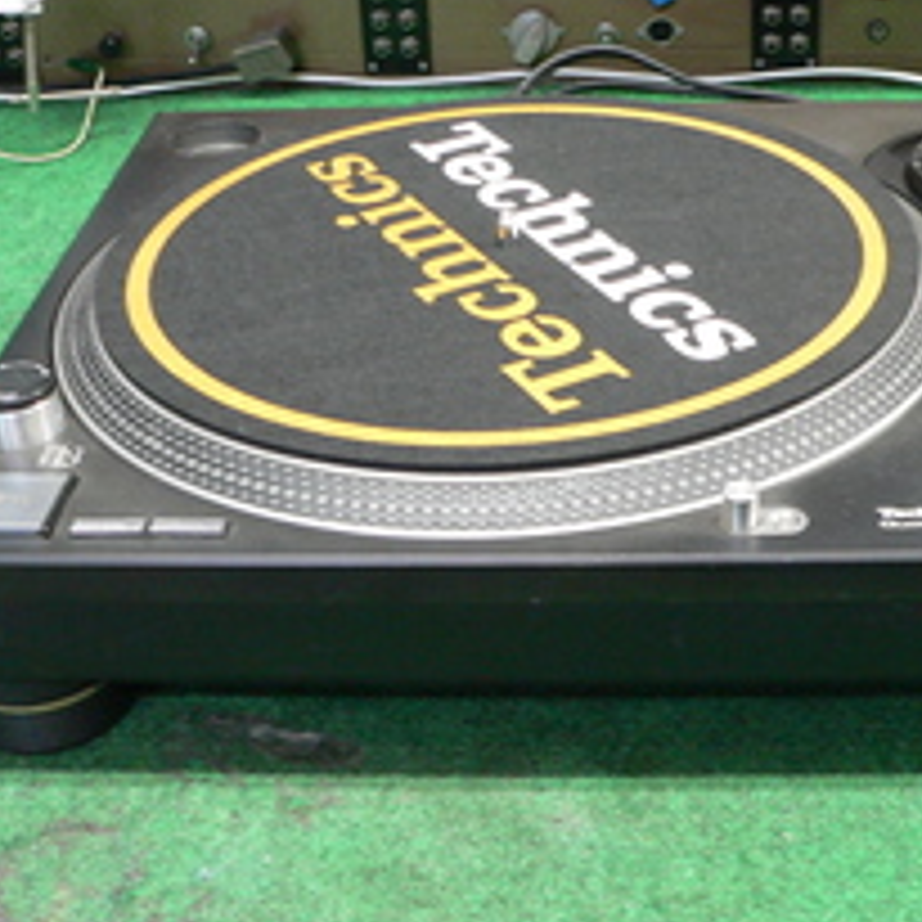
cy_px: 389
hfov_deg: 28.8
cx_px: 652
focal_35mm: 59
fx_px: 1778
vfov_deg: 29.0
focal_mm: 6
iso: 200
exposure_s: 1/6
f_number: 2.8
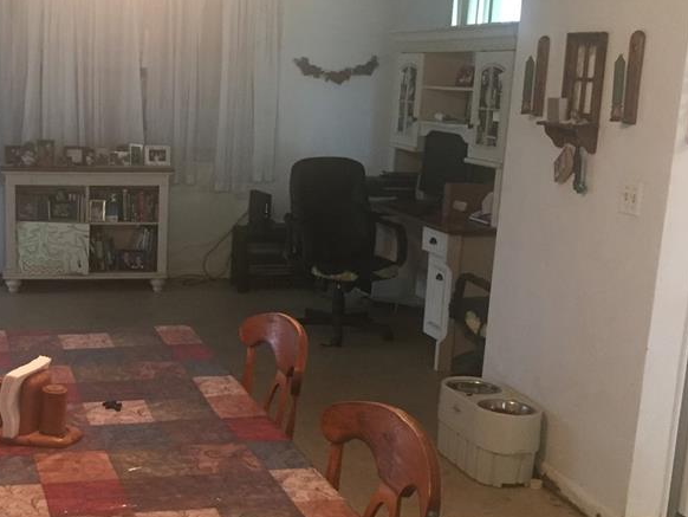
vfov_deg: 28.5
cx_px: 124
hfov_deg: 36.1
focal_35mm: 51
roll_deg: -1.0
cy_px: 298
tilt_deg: -13.4
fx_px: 1014
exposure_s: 1/30
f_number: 2.2
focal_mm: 4.15
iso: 160
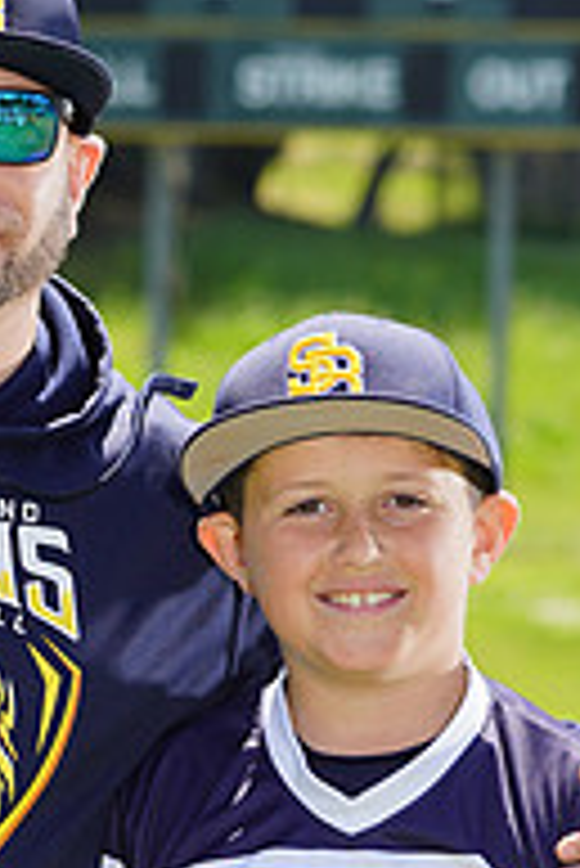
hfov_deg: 3.6
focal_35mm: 379
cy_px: 1003
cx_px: 29
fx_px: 9142
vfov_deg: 5.4
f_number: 7.1
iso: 100
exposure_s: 1/250
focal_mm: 126
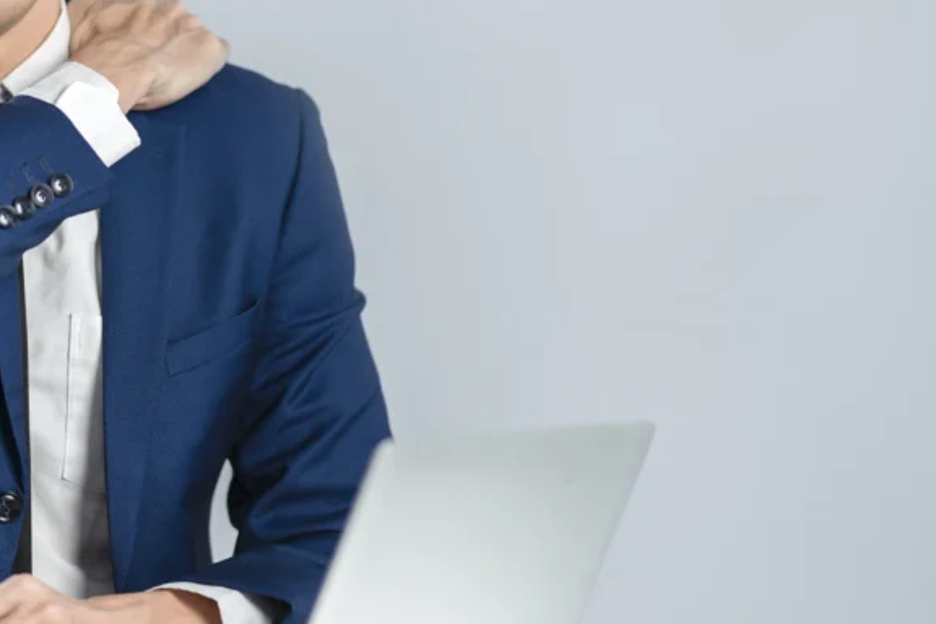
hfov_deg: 13.5
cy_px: 217
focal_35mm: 151
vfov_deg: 9.1
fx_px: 3926
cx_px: 206
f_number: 1.8
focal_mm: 85
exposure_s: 1/400
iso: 800
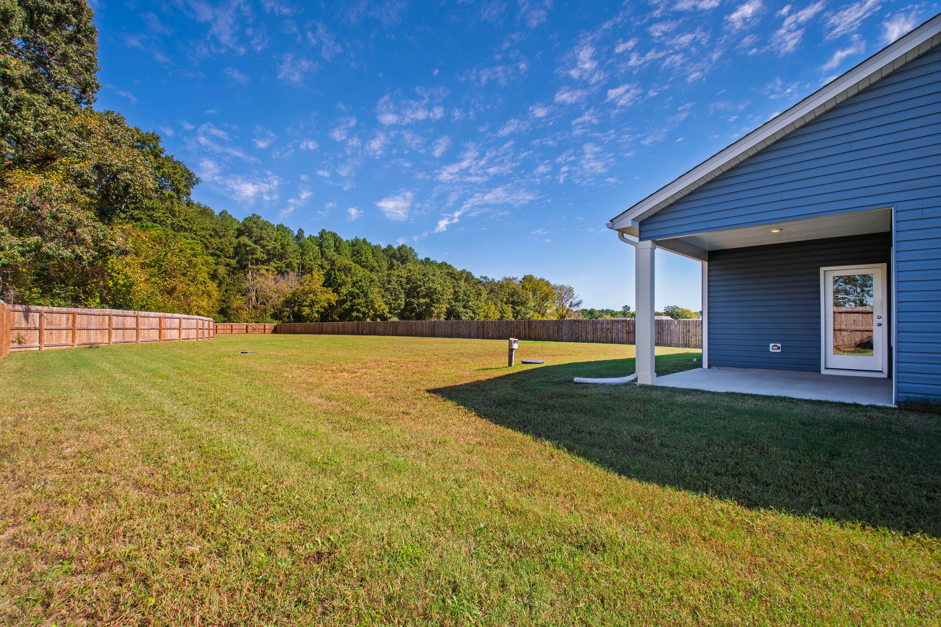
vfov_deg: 77.3
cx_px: 470
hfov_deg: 100.4
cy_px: 314
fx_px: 392
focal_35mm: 15
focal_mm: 10
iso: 100
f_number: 8
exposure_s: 1/125
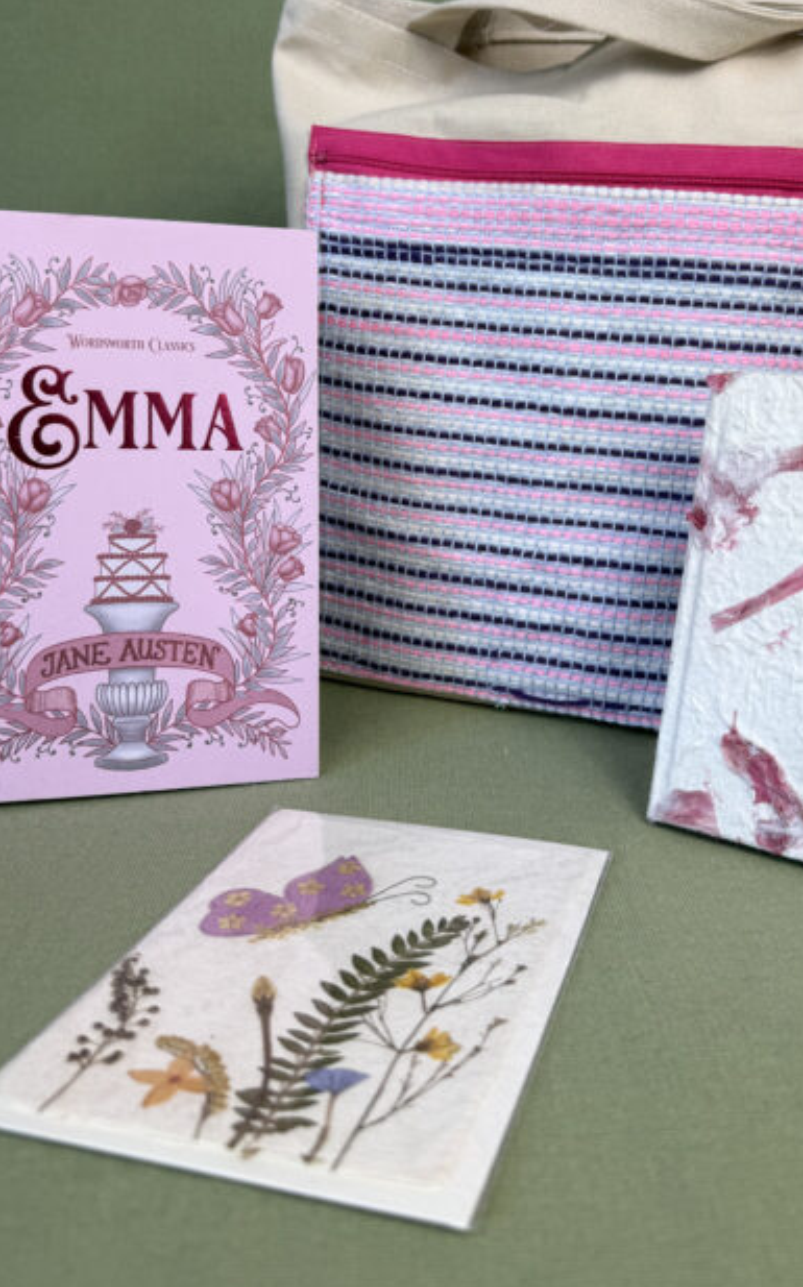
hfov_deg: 38.0
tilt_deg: -10.4
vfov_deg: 57.6
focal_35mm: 33
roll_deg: -1.7
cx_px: 503
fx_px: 1157
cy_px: 494
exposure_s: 1/137
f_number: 1.78
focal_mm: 6.76
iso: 50
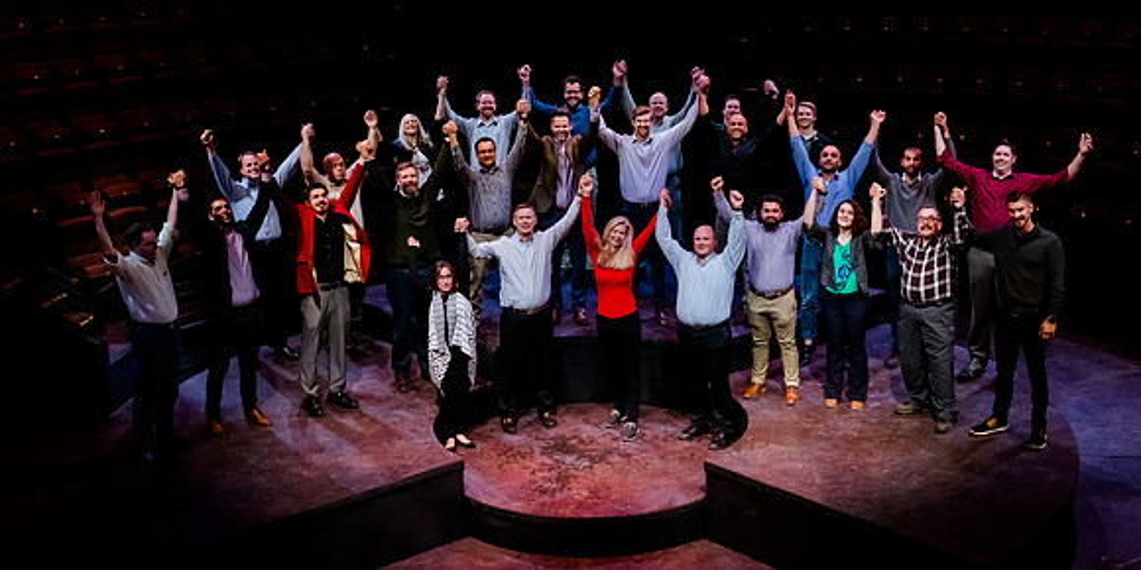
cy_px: 186
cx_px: 554
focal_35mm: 54
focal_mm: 48
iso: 3200
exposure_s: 1/250
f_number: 7.1
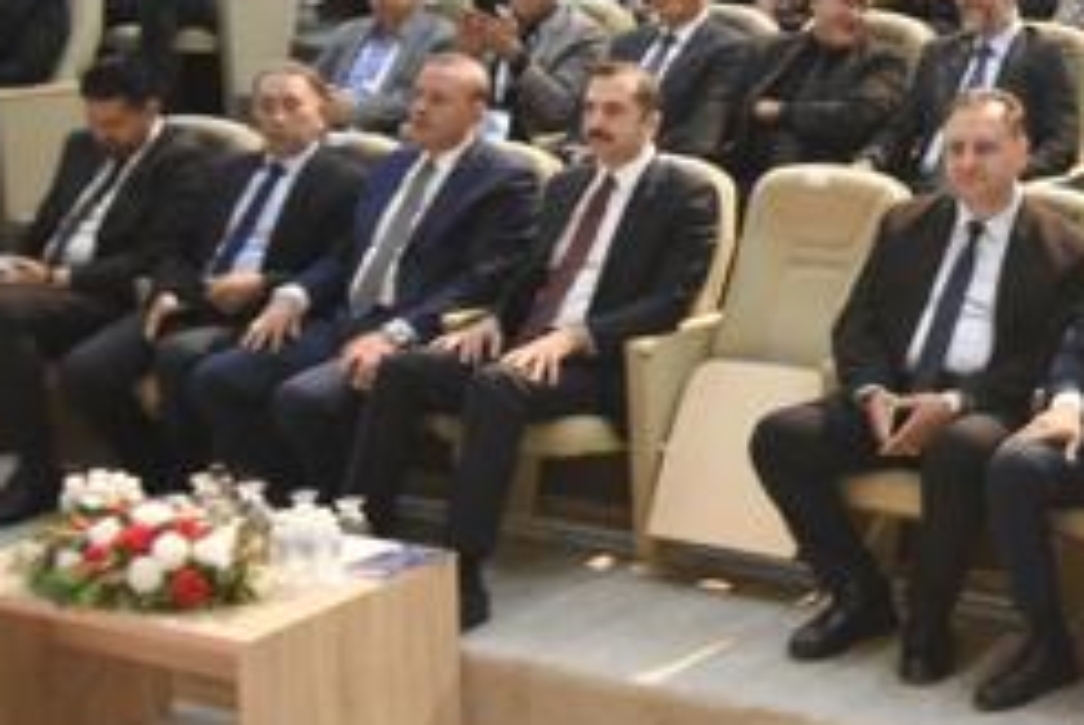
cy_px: 66
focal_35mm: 80
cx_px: 1086
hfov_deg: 24.2
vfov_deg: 16.9
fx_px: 2414
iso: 3200
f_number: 4
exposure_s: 1/40
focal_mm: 25
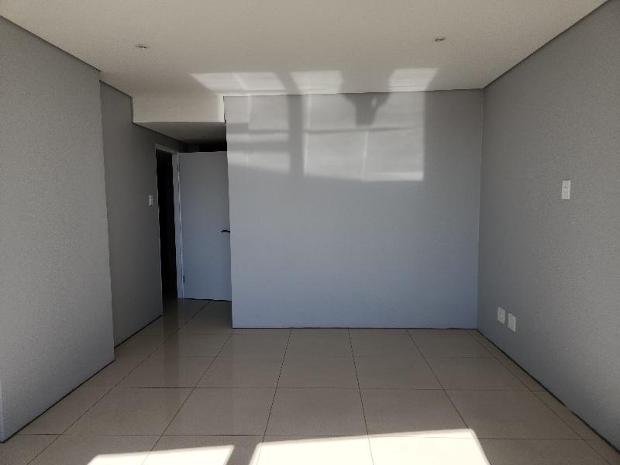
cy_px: 232
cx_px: 310
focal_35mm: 23
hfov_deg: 73.9
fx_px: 412
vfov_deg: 58.9
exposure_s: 1/588
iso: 20
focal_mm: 5.4
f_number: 1.8
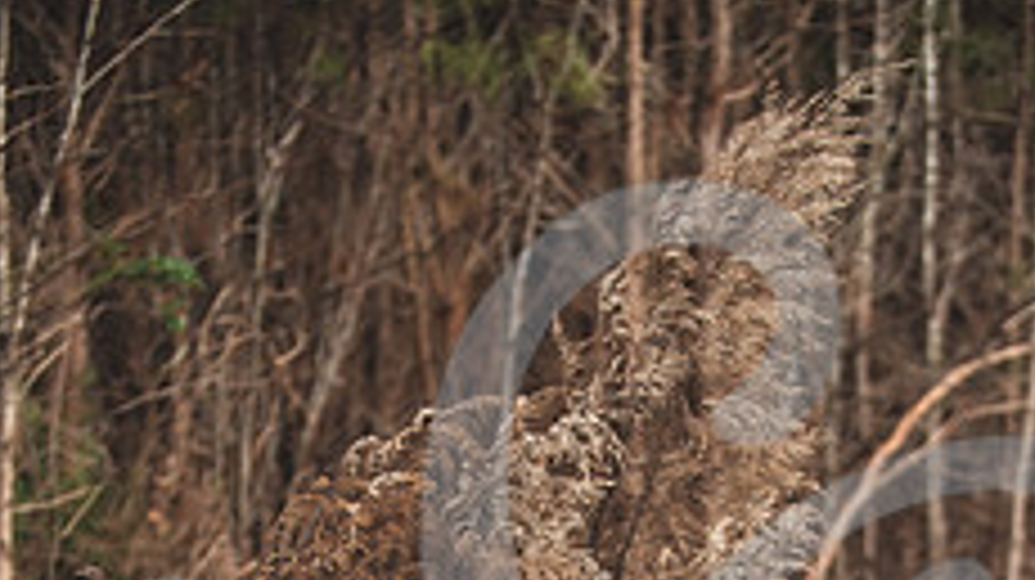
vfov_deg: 7.1
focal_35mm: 168
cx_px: 572
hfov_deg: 12.8
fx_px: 4607
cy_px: 940
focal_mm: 82
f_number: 2.8
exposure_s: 1/320
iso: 500
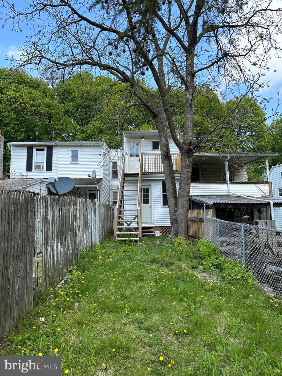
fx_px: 261
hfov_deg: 56.8
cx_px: 141
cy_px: 188
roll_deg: +0.5
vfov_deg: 71.6
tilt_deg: +6.6
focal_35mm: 24
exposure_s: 1/1721
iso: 80
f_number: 1.78
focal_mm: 6.86
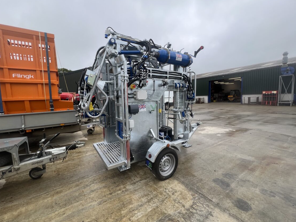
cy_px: 108
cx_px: 148
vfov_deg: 85.7
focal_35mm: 14
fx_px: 120
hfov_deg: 102.1
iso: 32
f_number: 1.8
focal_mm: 1.57
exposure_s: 1/350
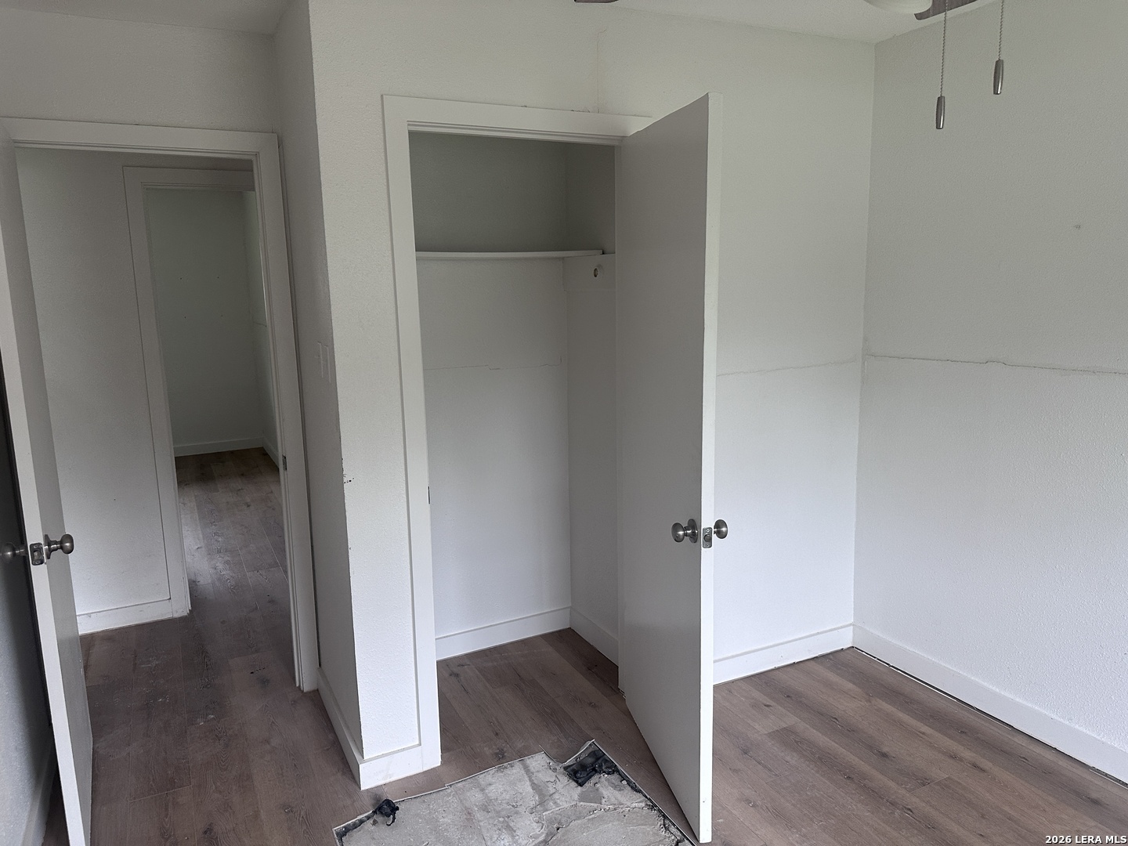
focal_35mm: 24
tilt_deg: -7.4
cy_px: 423
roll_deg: +0.9
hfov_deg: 71.6
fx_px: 782
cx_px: 564
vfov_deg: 56.8
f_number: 1.78
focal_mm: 6.86
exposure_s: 1/121
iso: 200
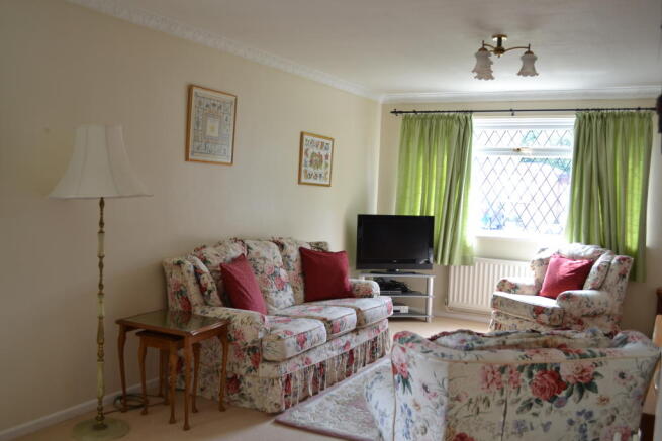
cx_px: 331
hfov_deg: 57.2
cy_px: 220
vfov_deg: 40.0
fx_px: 607
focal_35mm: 33
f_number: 4
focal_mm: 22
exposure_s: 1/20
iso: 100
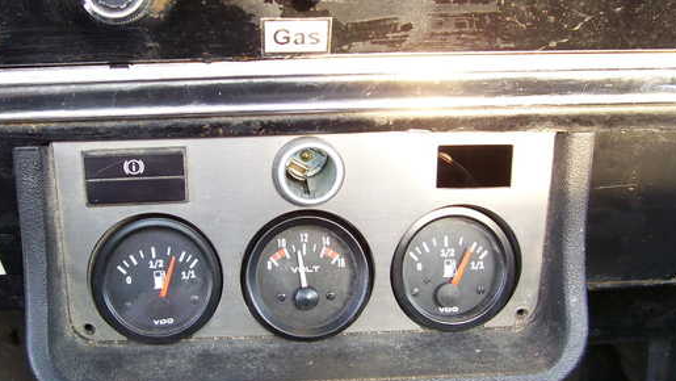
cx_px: 285
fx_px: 825
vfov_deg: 26.0
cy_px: 200
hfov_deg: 44.4
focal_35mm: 46
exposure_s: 1/30
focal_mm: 5.6
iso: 100
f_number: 2.7
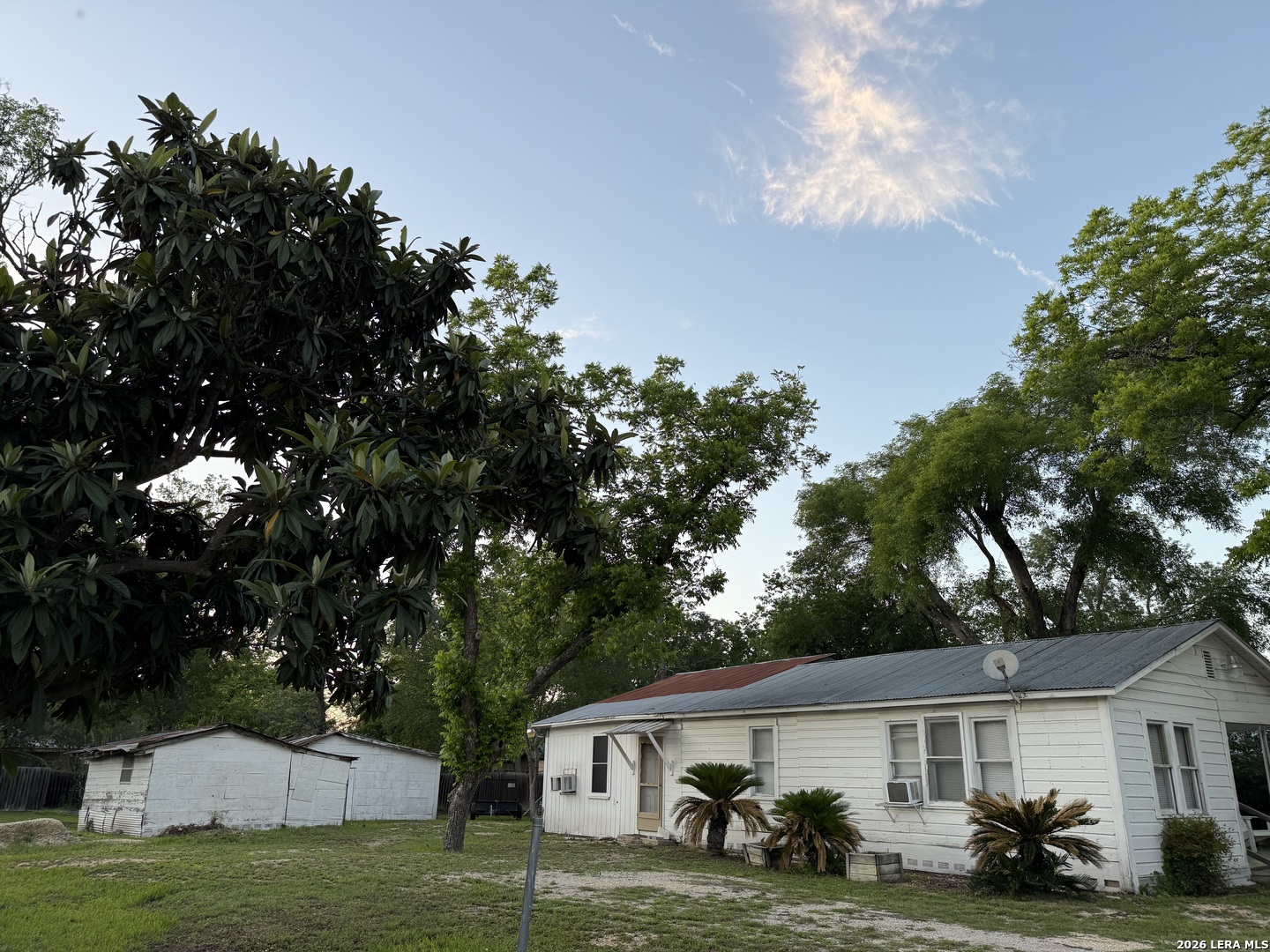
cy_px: 476
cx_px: 635
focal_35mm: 24
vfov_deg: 56.8
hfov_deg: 71.6
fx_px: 881
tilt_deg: +18.4
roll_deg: -0.3
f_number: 1.78
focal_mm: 6.76
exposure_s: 1/127
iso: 50
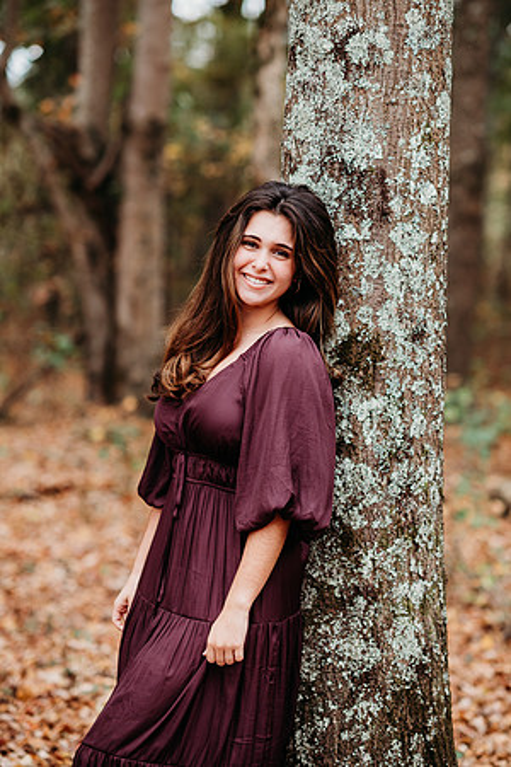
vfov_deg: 23.9
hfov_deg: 16.1
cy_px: 384
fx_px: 1810
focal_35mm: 85
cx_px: 256
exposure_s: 1/500
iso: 250
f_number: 2.2
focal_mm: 85
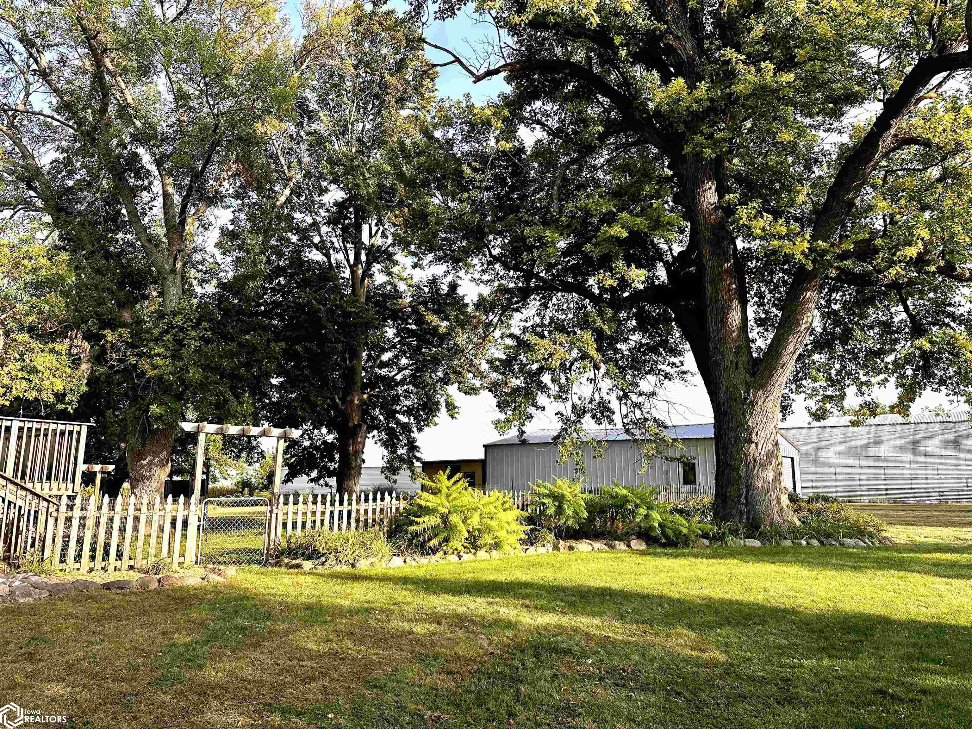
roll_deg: -1.6
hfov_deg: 71.6
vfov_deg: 56.8
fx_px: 674
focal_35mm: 24
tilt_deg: +9.6
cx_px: 486
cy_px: 364
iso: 80
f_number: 1.78
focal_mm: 6.86
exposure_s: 1/843
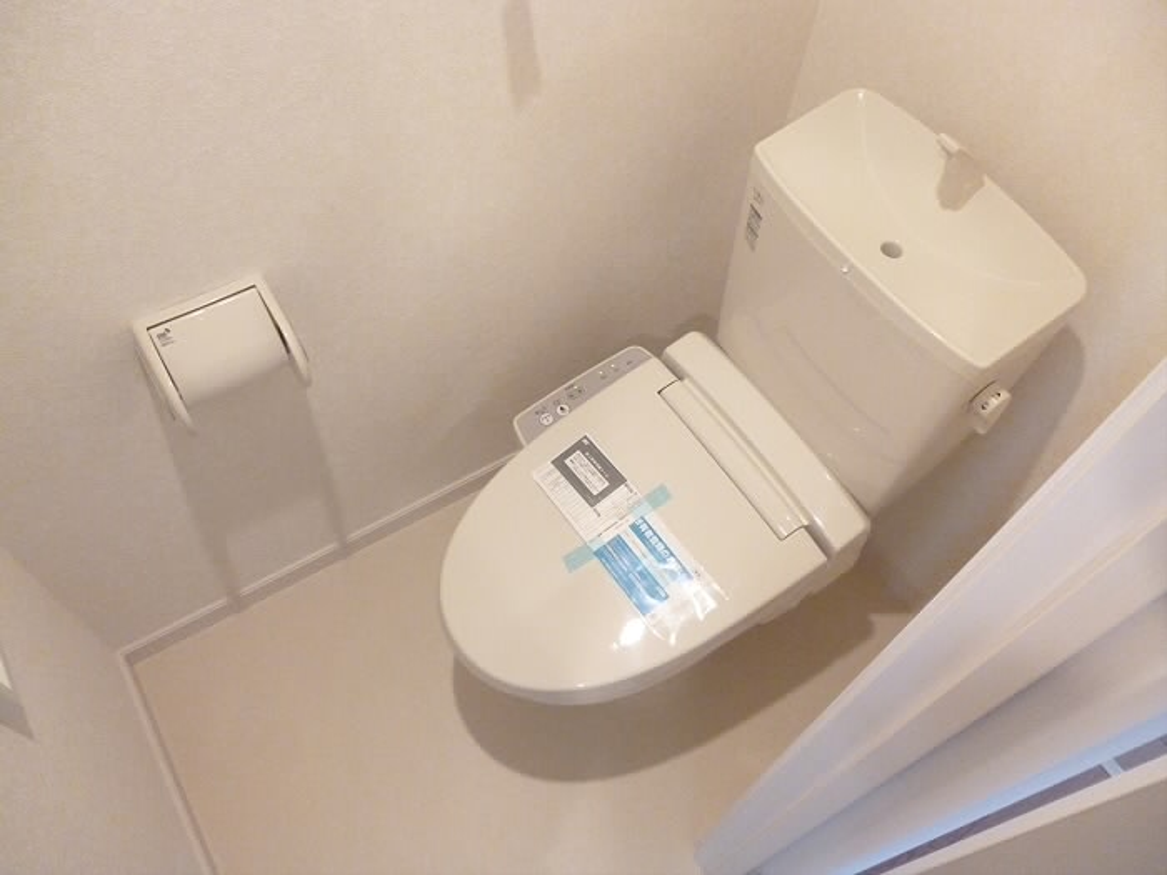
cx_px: 584
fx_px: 944
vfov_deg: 49.7
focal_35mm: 28
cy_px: 438
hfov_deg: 63.4
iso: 800
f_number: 3.1
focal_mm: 5
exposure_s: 1/40
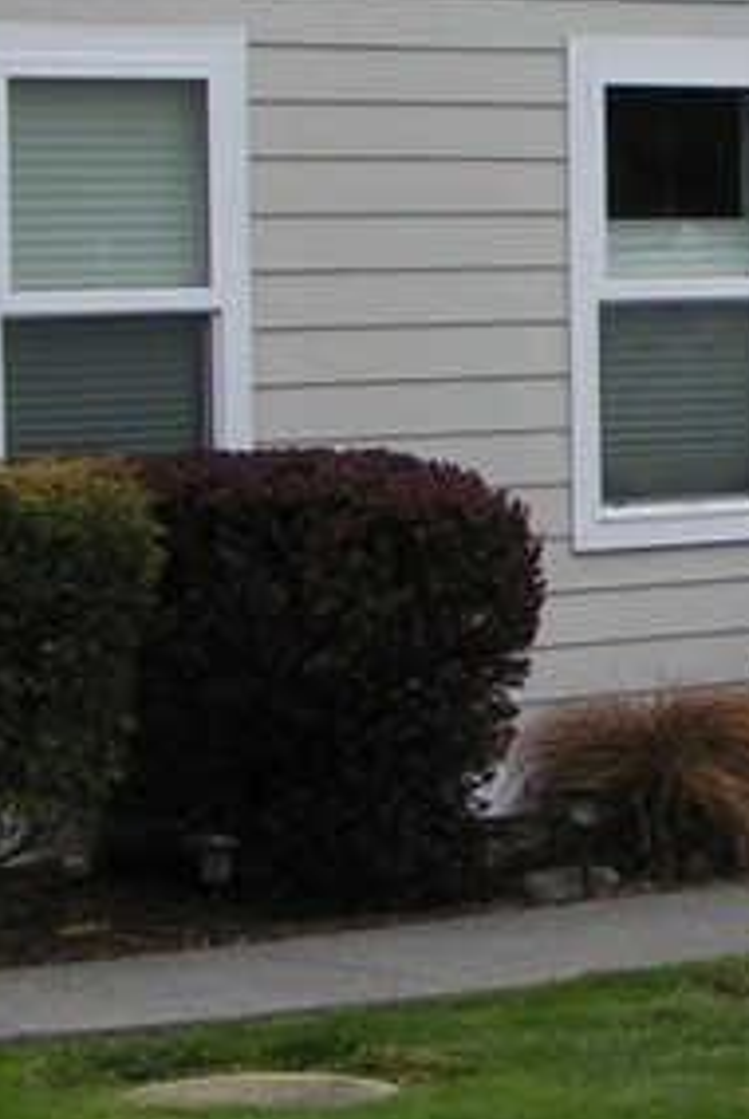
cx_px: 966
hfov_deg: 7.7
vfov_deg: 11.6
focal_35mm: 176
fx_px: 5479
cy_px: 331
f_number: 4
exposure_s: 1/100
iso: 50
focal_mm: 7.3
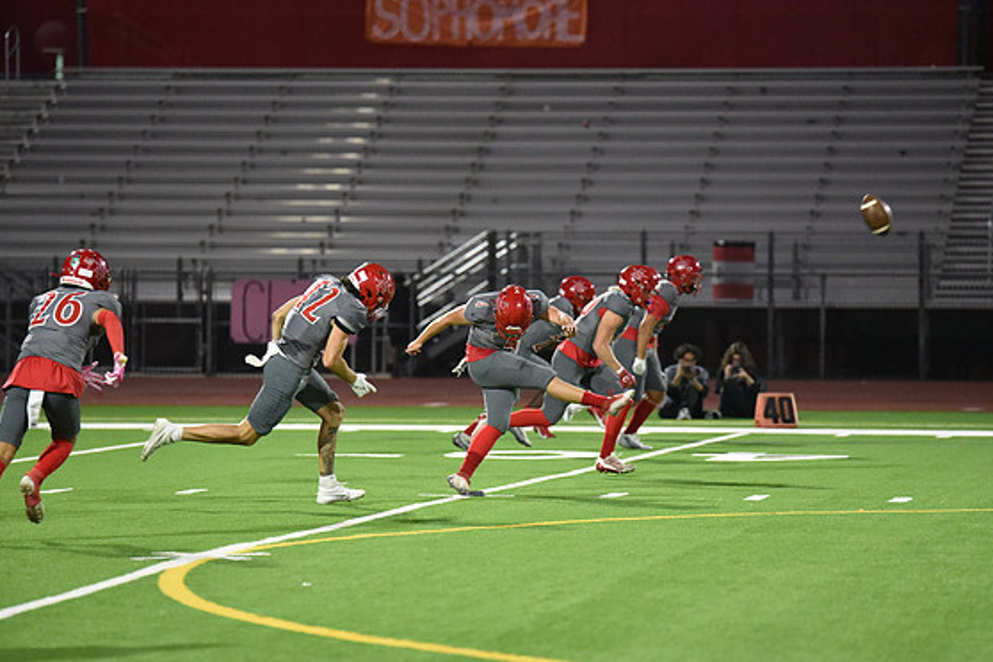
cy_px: 325
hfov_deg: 9.9
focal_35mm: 208
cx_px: 511
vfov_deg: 6.6
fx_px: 5737
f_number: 2.8
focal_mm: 200
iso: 10000
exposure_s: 1/1000
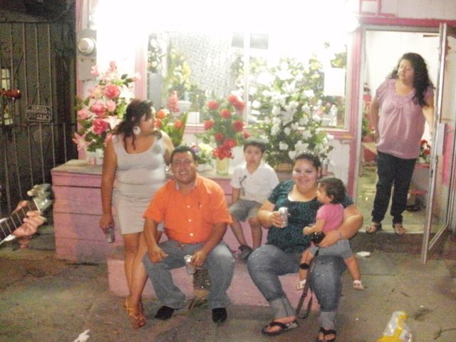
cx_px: 228
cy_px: 171
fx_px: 474
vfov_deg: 39.7
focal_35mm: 36
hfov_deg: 51.4
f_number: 3.5
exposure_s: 1/30
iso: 1600
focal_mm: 6.3
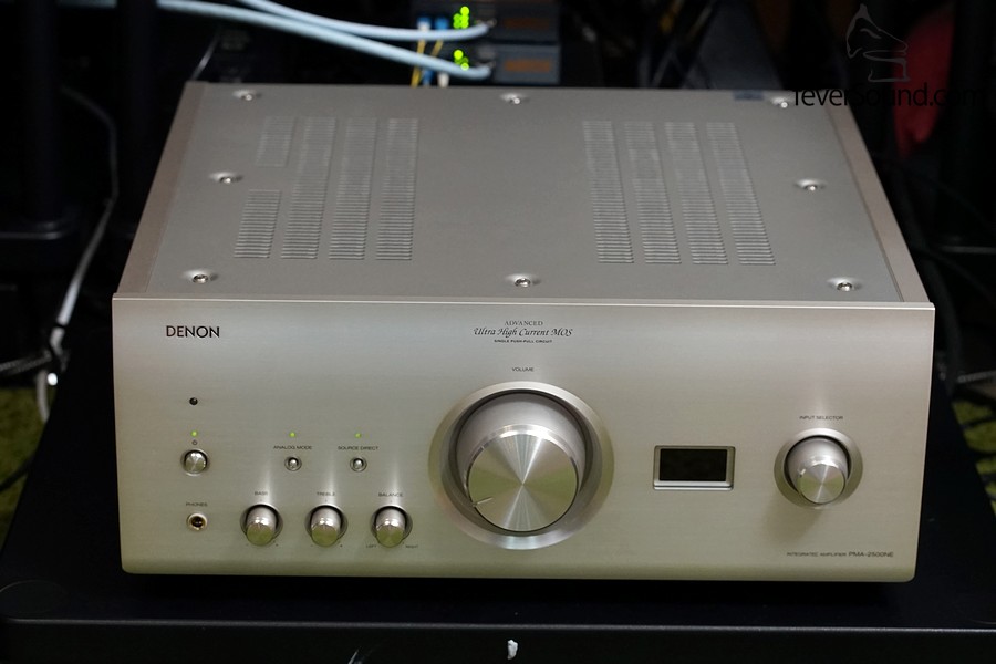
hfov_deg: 22.6
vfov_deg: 15.2
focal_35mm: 90
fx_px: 2490
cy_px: 332
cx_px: 498
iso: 1600
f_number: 5.6
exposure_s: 1/60
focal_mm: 60
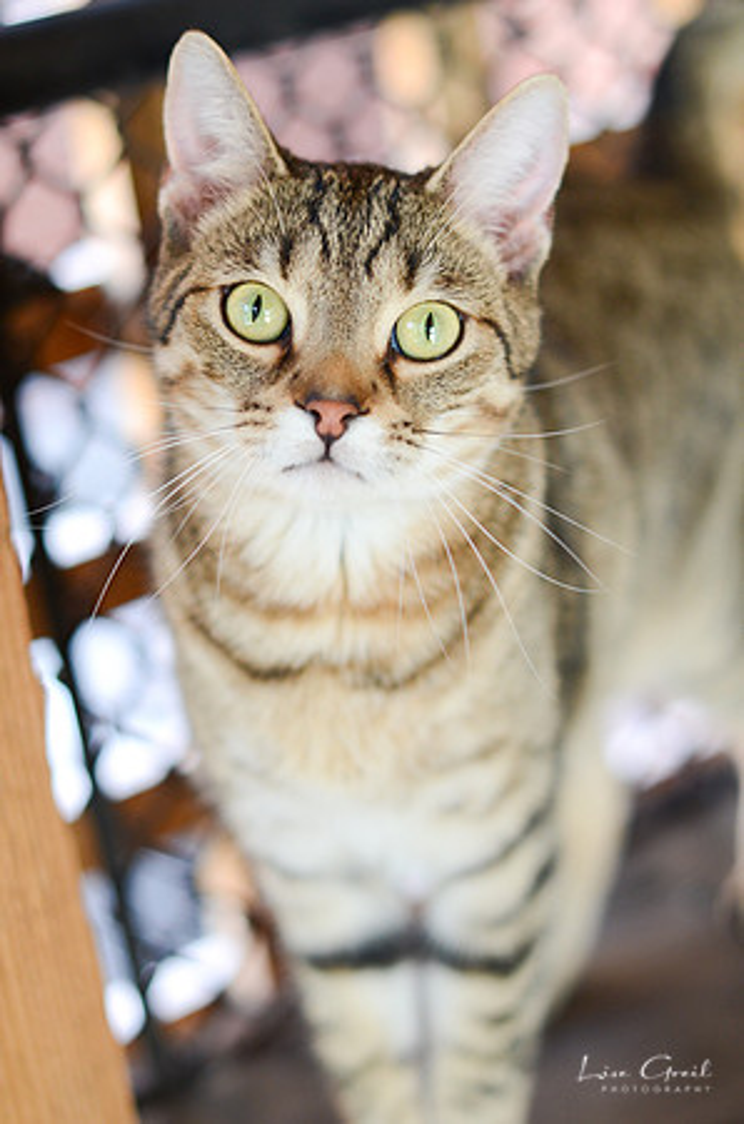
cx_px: 372
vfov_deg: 27.0
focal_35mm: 75
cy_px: 562
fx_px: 2336
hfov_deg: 18.1
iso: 640
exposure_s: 1/320
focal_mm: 50
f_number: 2
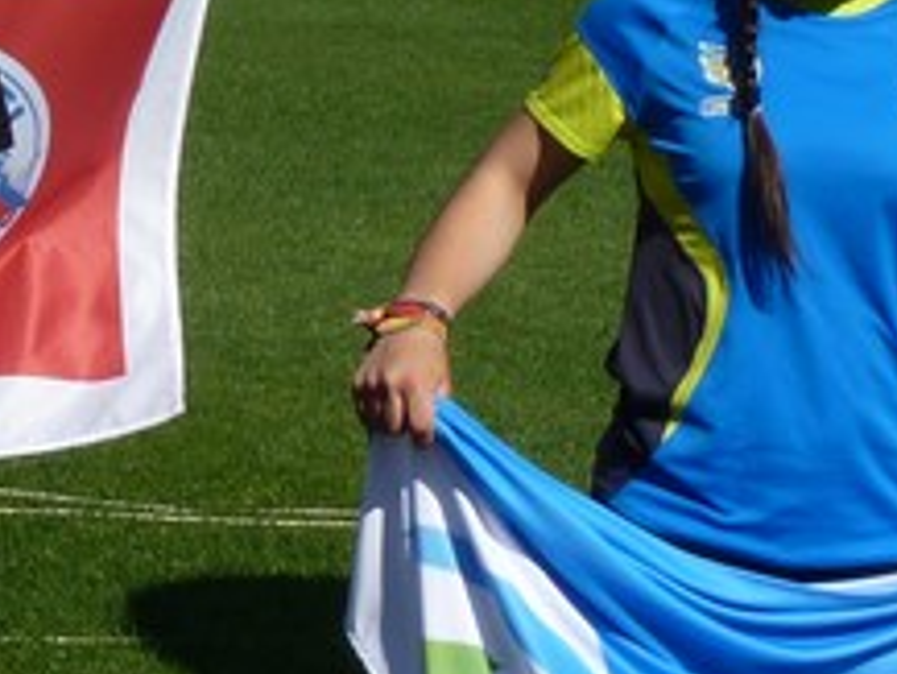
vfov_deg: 6.4
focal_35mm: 231
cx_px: -4
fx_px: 5989
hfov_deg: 8.5
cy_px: 682
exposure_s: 1/500
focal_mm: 8.7
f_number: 5.6
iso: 80
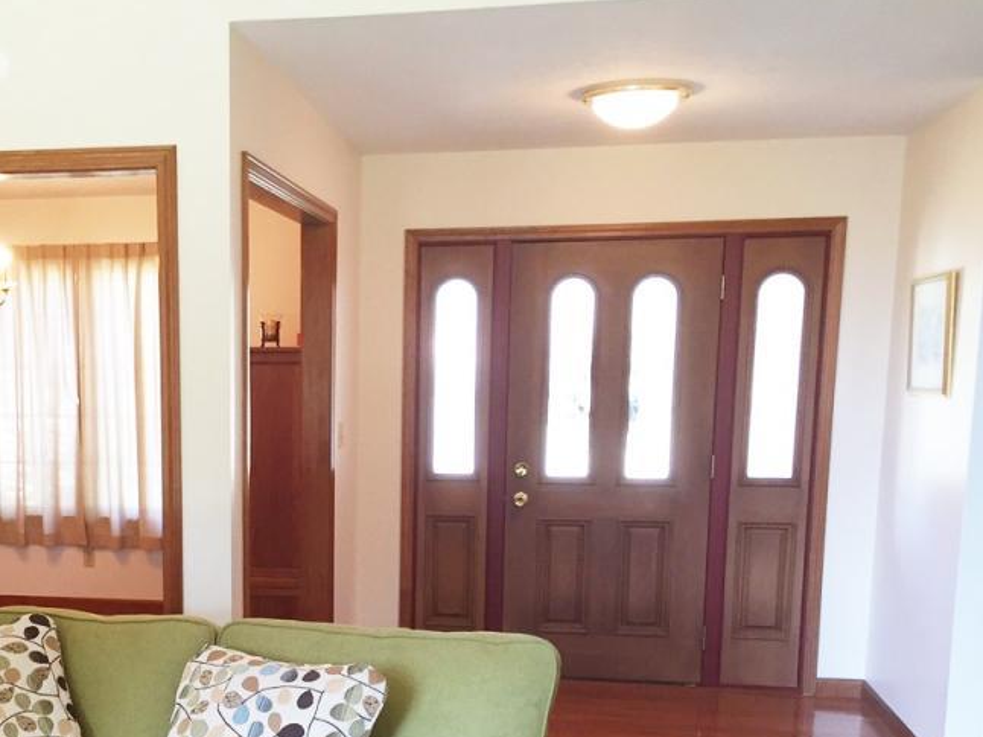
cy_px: 577
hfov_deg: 40.2
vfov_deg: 30.8
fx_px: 1306
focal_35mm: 46
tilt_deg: -11.5
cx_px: 256
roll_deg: -0.1
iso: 80
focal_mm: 4.15
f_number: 2.2
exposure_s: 1/30
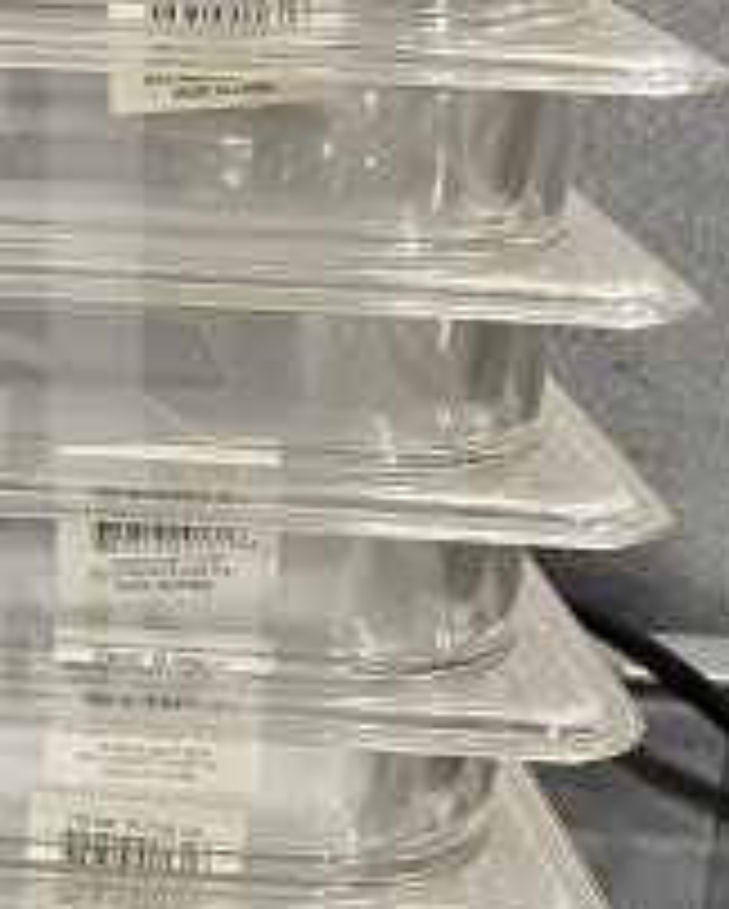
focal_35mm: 102
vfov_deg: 18.8
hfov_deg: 14.4
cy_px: 389
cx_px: -248
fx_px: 2747
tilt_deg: -15.9
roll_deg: -2.4
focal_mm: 4.2
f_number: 1.6
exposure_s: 1/60
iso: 160
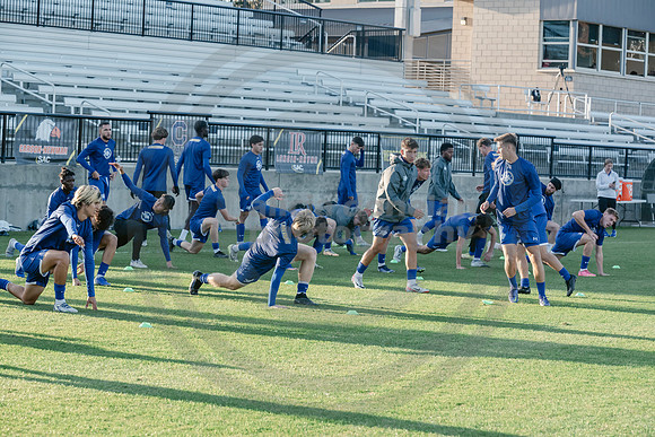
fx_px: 1856
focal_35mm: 102
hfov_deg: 20.0
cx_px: 328
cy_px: 218
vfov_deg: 13.4
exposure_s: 1/1000
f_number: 6.3
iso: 1250
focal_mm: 102
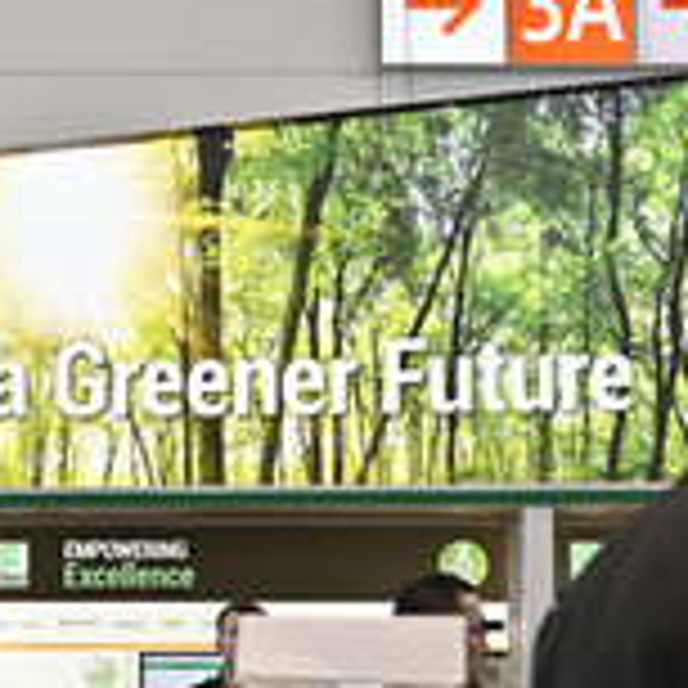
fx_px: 2249
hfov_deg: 17.4
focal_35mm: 100
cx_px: 317
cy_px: 571
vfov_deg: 17.2
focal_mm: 40
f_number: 2.8
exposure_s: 1/250
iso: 400
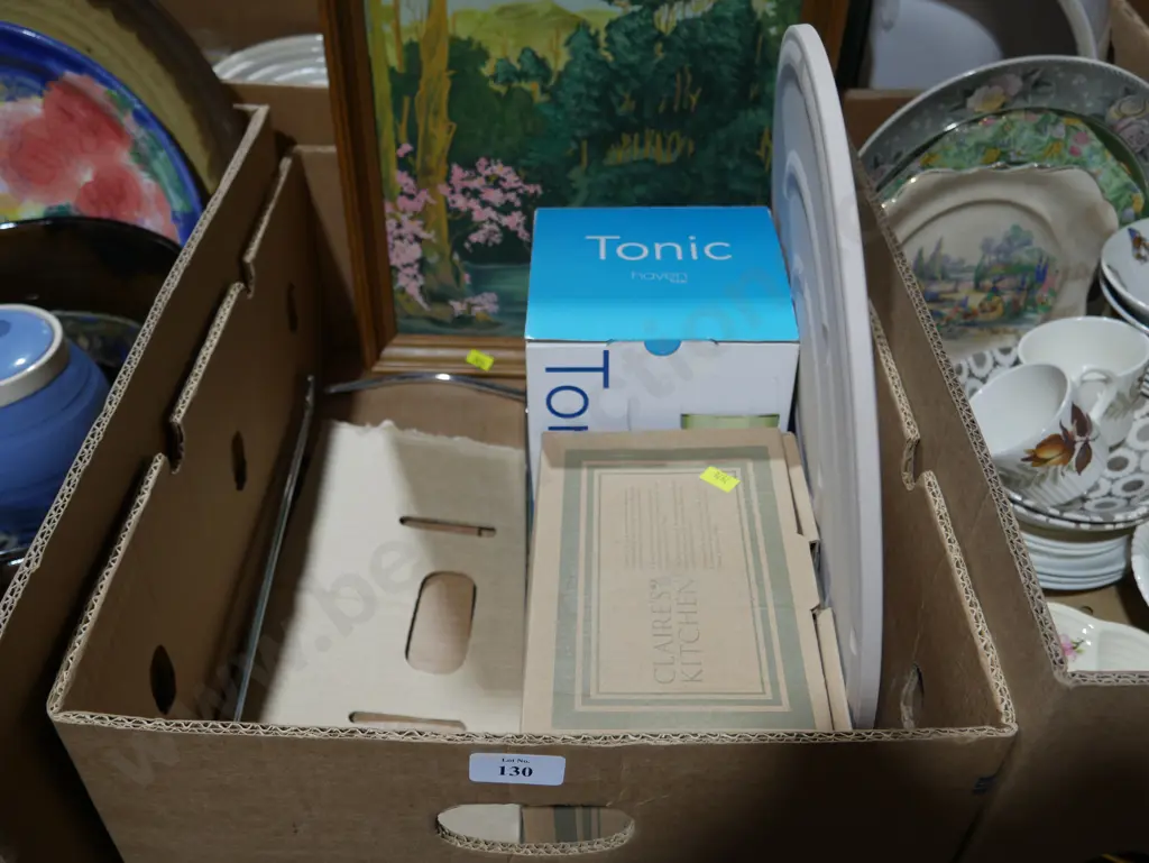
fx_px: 1063
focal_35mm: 32
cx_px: 574
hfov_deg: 56.8
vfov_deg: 44.2
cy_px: 432
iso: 200
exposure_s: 1/100
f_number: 3.6
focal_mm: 16
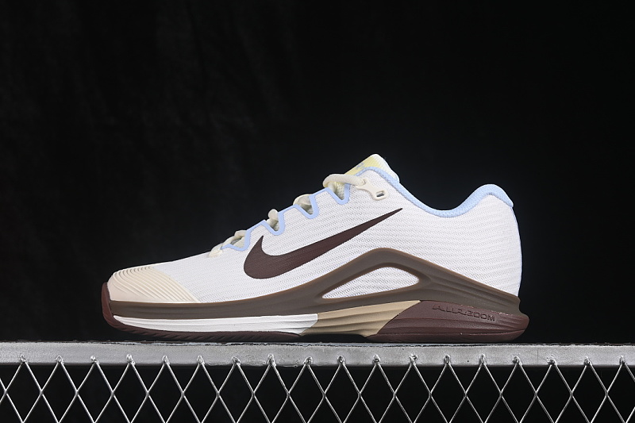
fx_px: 1323
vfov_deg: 18.2
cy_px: 212
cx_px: 318
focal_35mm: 75
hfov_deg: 27.0
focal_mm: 50
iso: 160
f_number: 8
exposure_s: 1/80
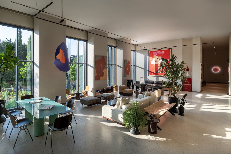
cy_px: 77
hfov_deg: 86.9
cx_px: 116
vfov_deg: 64.6
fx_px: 122
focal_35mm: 19
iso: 400
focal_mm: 19
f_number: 11
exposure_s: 1/250
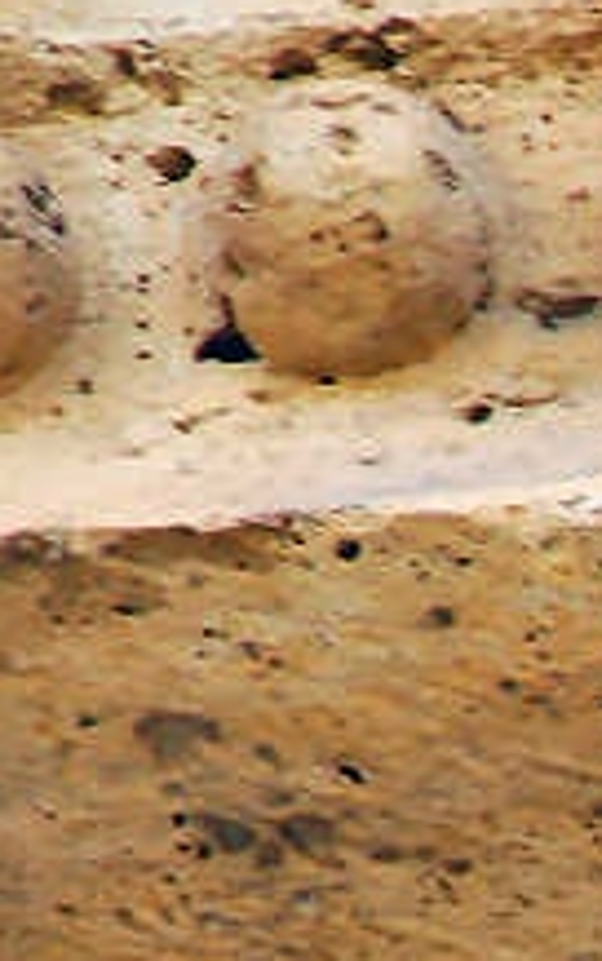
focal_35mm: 949
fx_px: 24871
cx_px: 1709
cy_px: 1410
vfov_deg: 2.2
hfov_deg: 1.4
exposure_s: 1/180
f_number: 6
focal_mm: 135
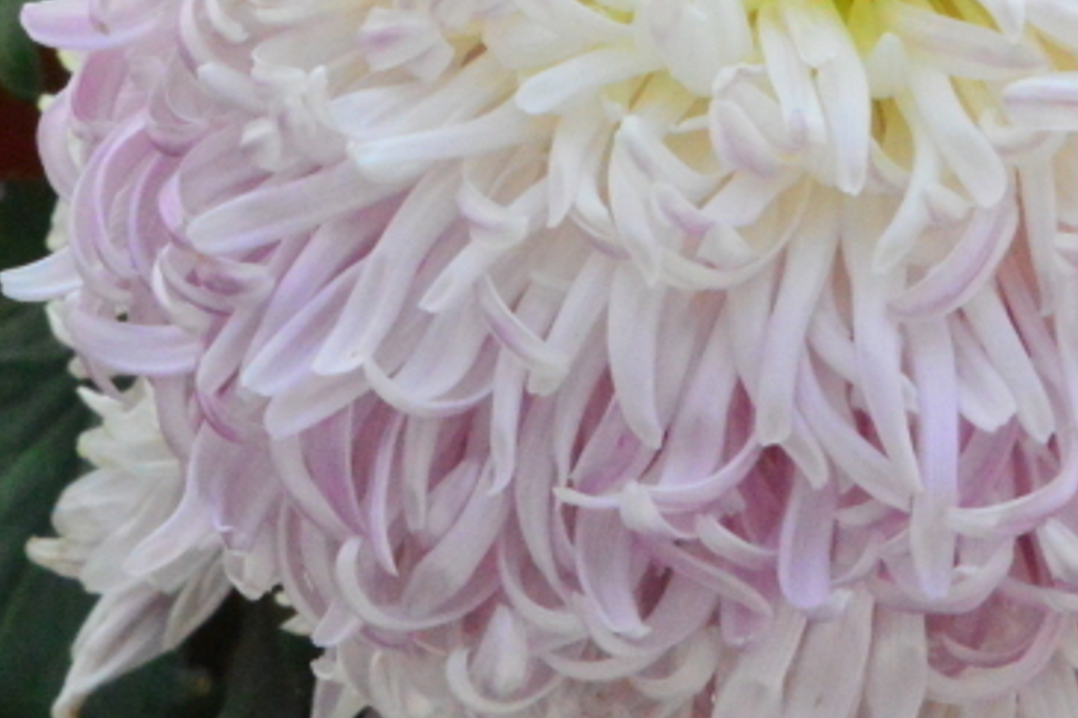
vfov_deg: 2.8
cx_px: 1113
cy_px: 288
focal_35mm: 488
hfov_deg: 4.2
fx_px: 14606
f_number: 32
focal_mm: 116
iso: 6400
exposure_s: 1/160
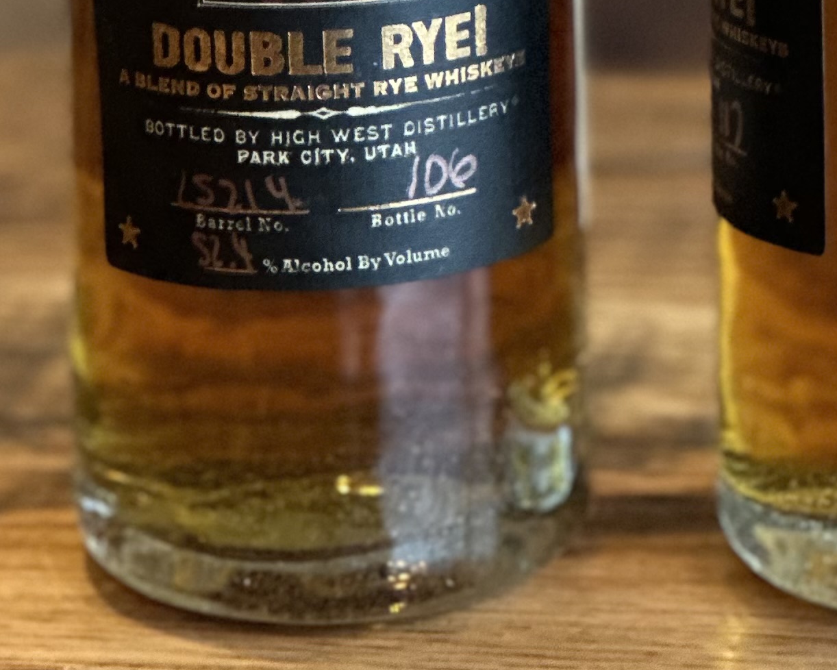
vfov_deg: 6.1
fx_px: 6144
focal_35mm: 248
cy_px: -610
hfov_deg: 7.8
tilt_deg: -11.0
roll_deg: +0.6
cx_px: 510
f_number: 2.8
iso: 500
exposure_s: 1/15
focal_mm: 9
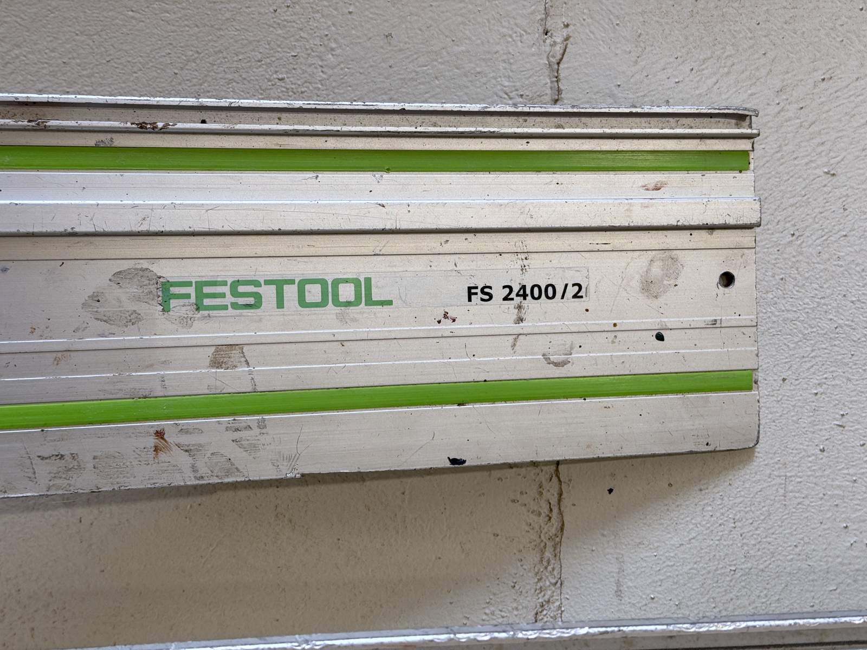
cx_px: 434
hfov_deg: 39.7
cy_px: 325
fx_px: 1202
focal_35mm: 48
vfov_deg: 30.3
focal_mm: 6.76
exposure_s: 1/121
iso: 50
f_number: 1.78
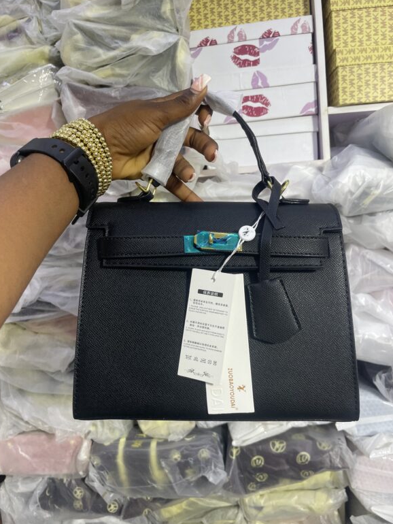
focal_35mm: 27
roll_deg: +4.6
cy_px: 259
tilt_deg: -5.2
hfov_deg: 51.4
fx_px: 408
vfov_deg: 65.3
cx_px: 198
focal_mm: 4.2
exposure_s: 1/100
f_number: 1.6
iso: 40
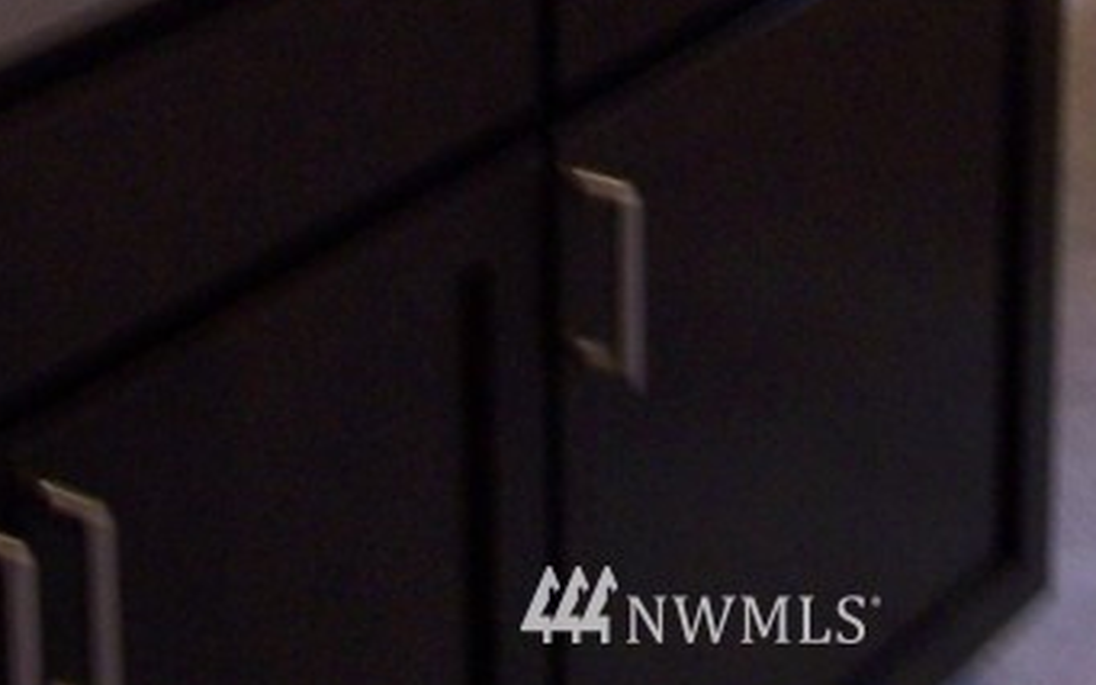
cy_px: -920
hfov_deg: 17.2
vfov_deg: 9.7
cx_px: 701
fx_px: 3614
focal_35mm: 121
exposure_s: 1/10
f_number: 2.8
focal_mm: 6.3
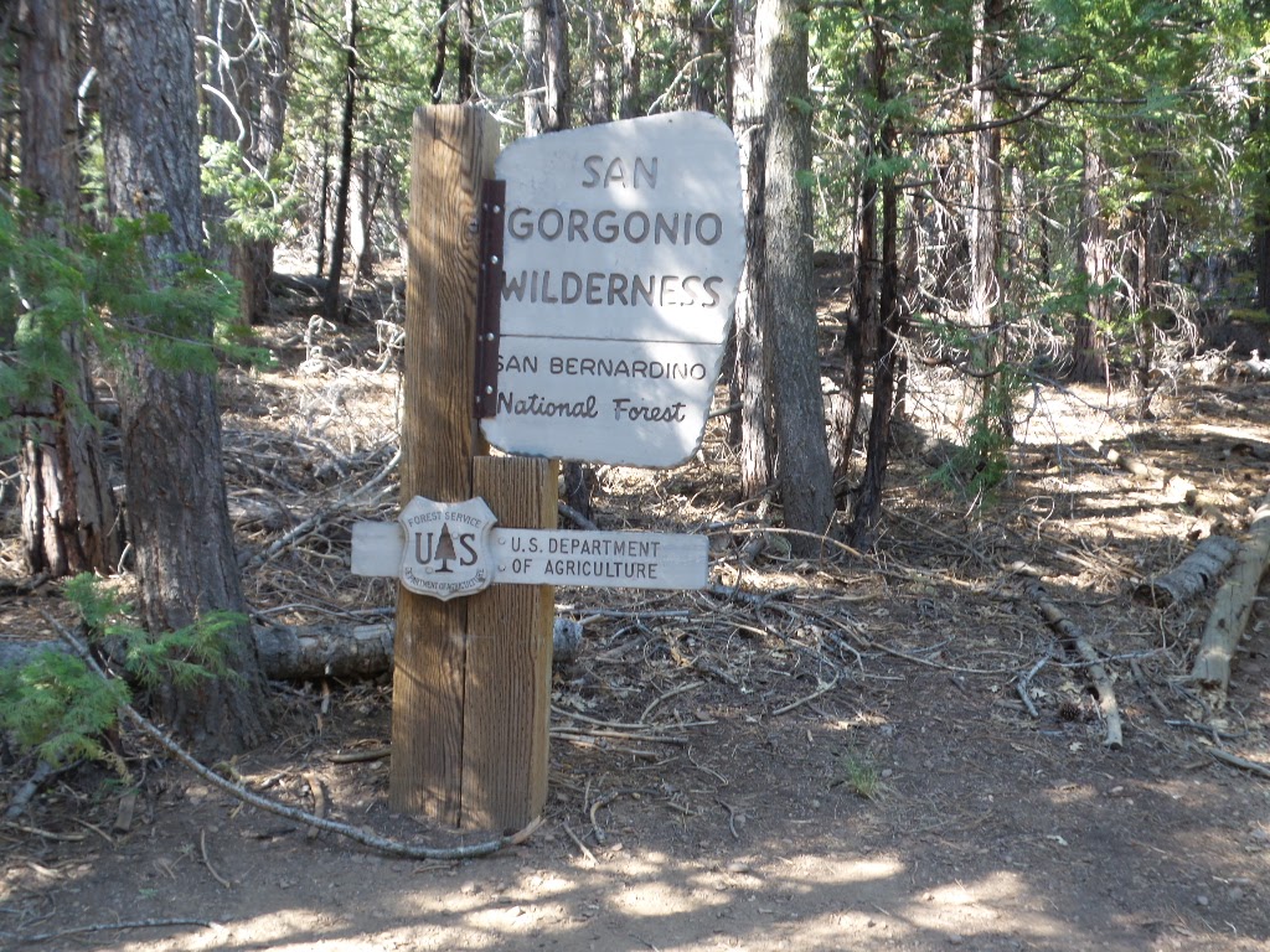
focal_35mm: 42
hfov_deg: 44.8
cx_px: 635
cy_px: 476
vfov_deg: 34.3
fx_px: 1541
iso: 100
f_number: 4
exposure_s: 1/30
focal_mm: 7.5
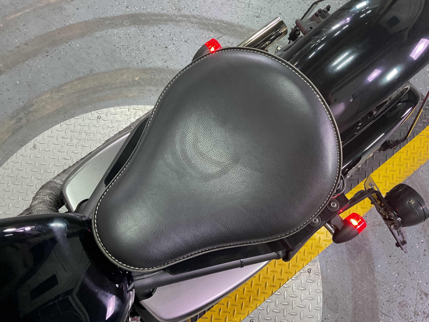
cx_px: 214
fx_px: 359
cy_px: 161
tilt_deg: -75.0
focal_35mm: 29
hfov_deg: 61.7
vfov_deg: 48.2
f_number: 1.8
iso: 200
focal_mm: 3
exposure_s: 1/60
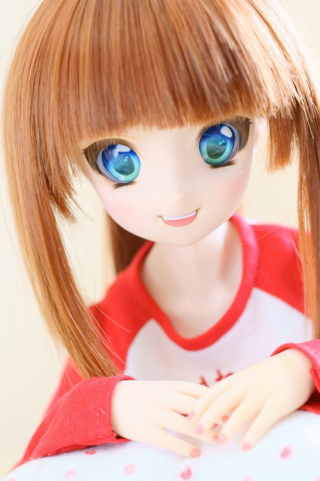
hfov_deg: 25.7
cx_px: 160
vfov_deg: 37.9
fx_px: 700
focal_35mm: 52
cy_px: 240
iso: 200
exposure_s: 1/50
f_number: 4
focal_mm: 35
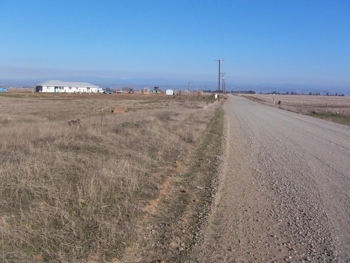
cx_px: 175
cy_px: 132
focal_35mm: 39
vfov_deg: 36.8
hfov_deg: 47.9
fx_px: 394
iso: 64
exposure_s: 1/250
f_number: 7.1
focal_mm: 6.4
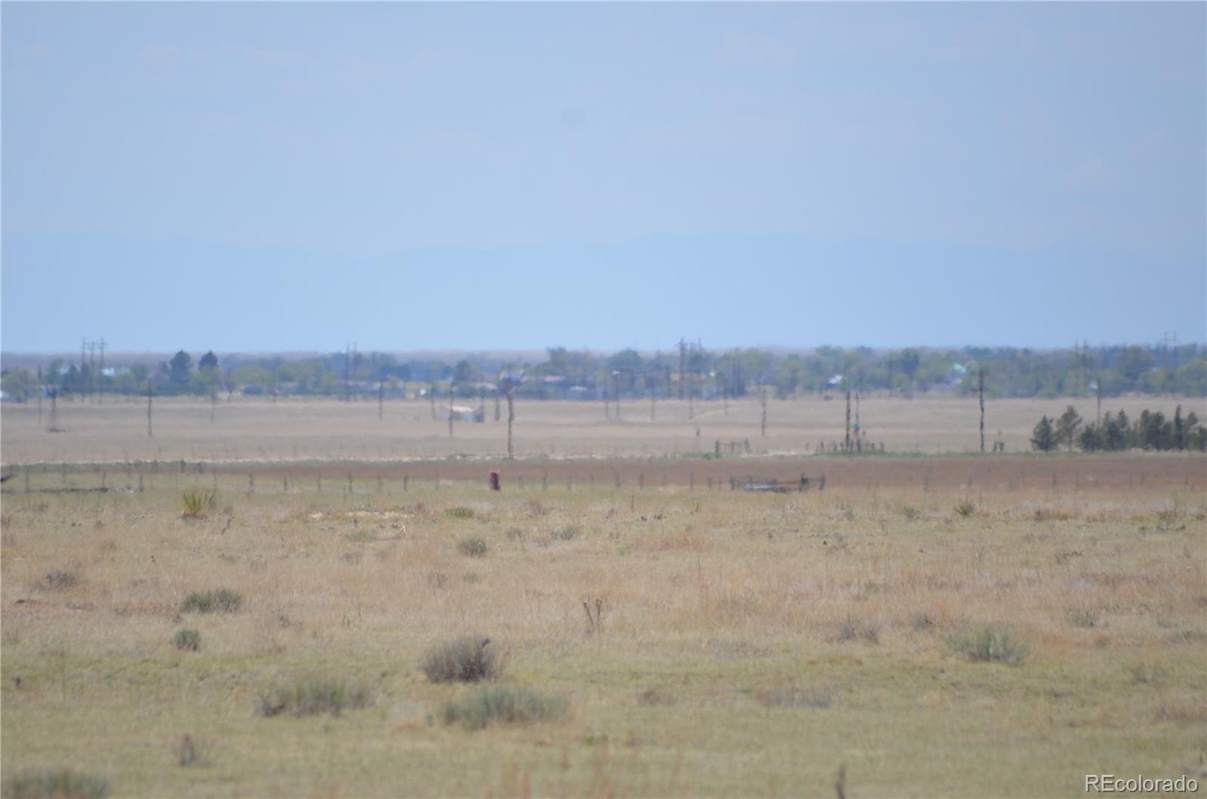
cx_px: 604
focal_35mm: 450
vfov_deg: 3.0
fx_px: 15053
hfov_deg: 4.6
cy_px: 400
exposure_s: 1/2000
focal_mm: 300
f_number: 5.6
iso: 320
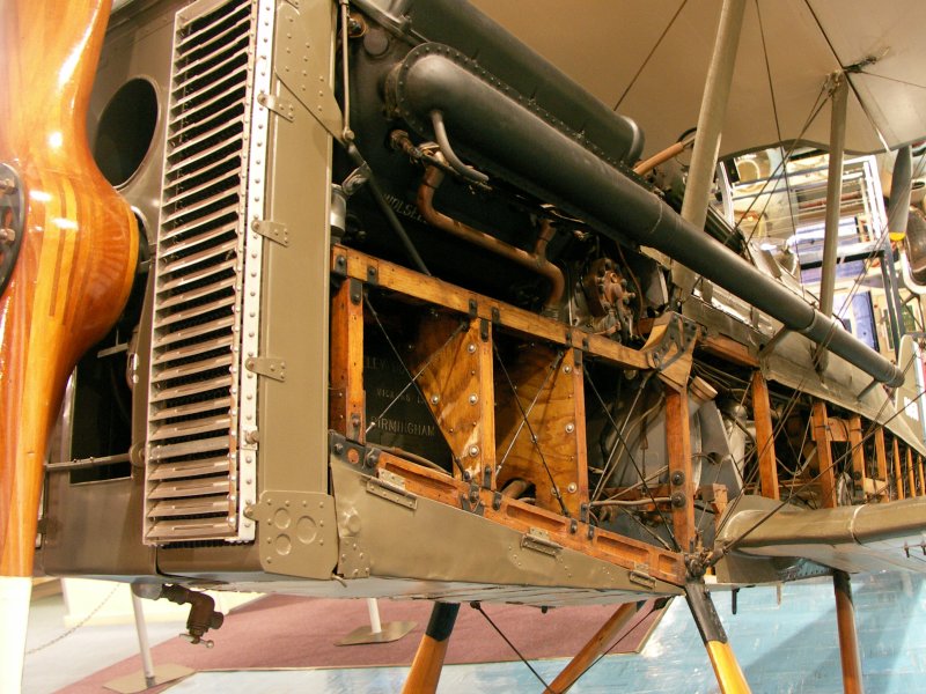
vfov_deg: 49.7
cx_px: 463
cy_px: 347
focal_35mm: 28
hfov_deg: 63.4
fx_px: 749
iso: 200
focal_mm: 7.2
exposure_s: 1/2.5
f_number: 2.8
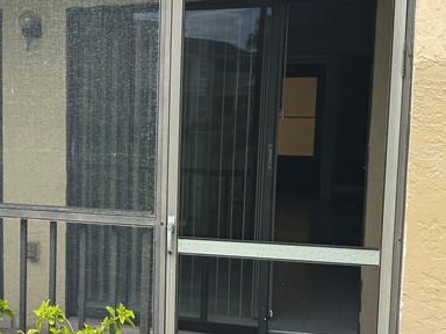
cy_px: 218
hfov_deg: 29.3
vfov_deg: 22.8
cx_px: 67
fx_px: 825
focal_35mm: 64
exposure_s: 1/1395
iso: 80
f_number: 1.78
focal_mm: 6.76
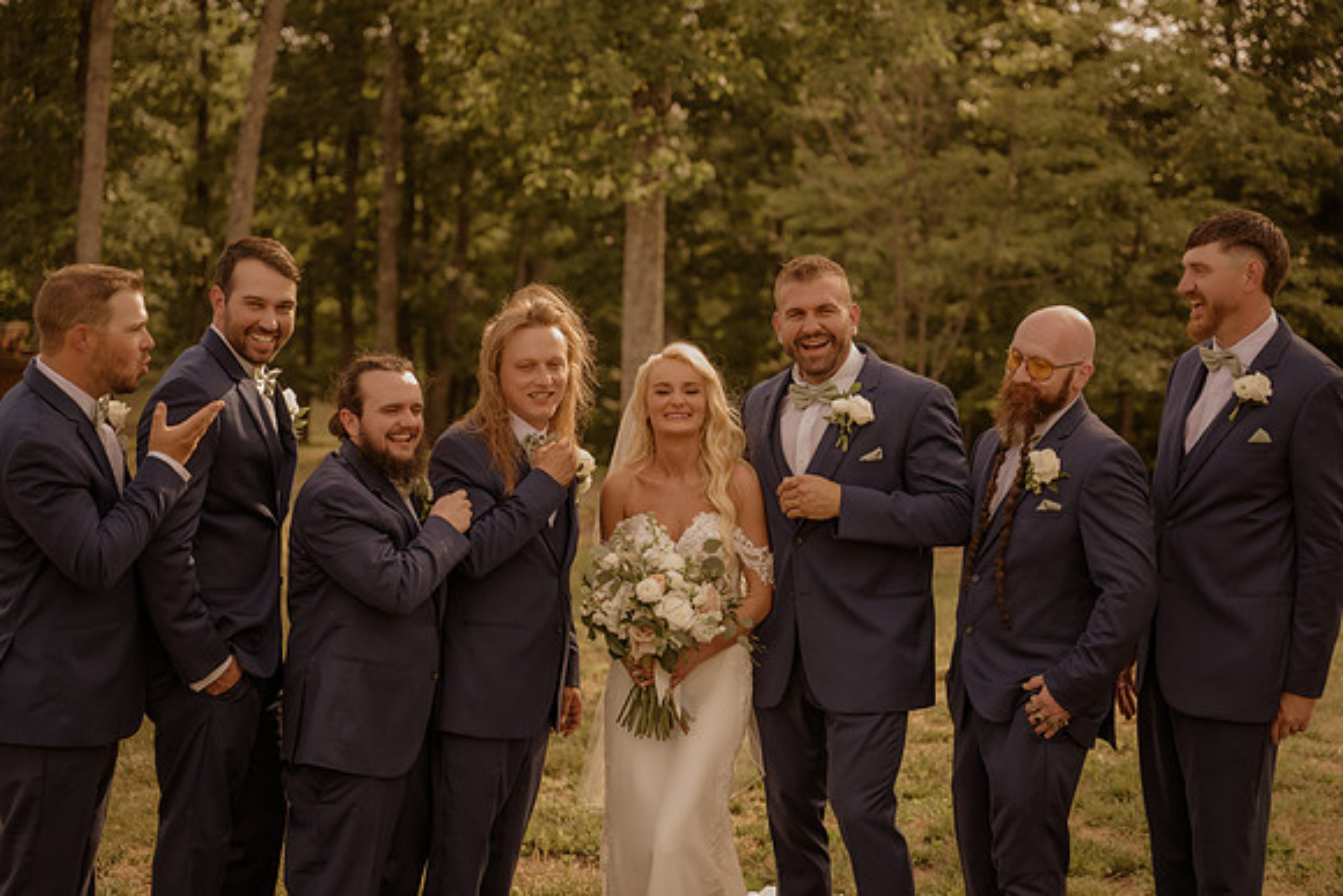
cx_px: 672
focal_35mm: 68
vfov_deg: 19.9
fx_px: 2554
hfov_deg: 29.5
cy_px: 448
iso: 500
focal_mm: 66
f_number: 2.8
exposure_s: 1/1250
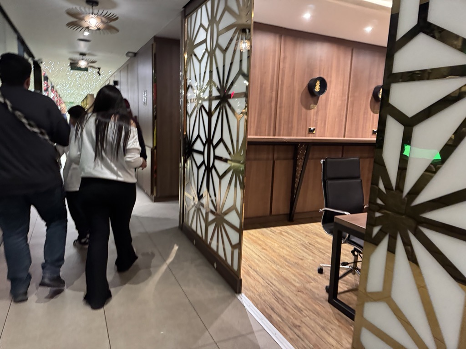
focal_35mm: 24
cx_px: 233
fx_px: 323
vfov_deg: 56.8
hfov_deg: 71.6
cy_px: 174
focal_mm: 6.76
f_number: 1.78
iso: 800
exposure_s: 1/60
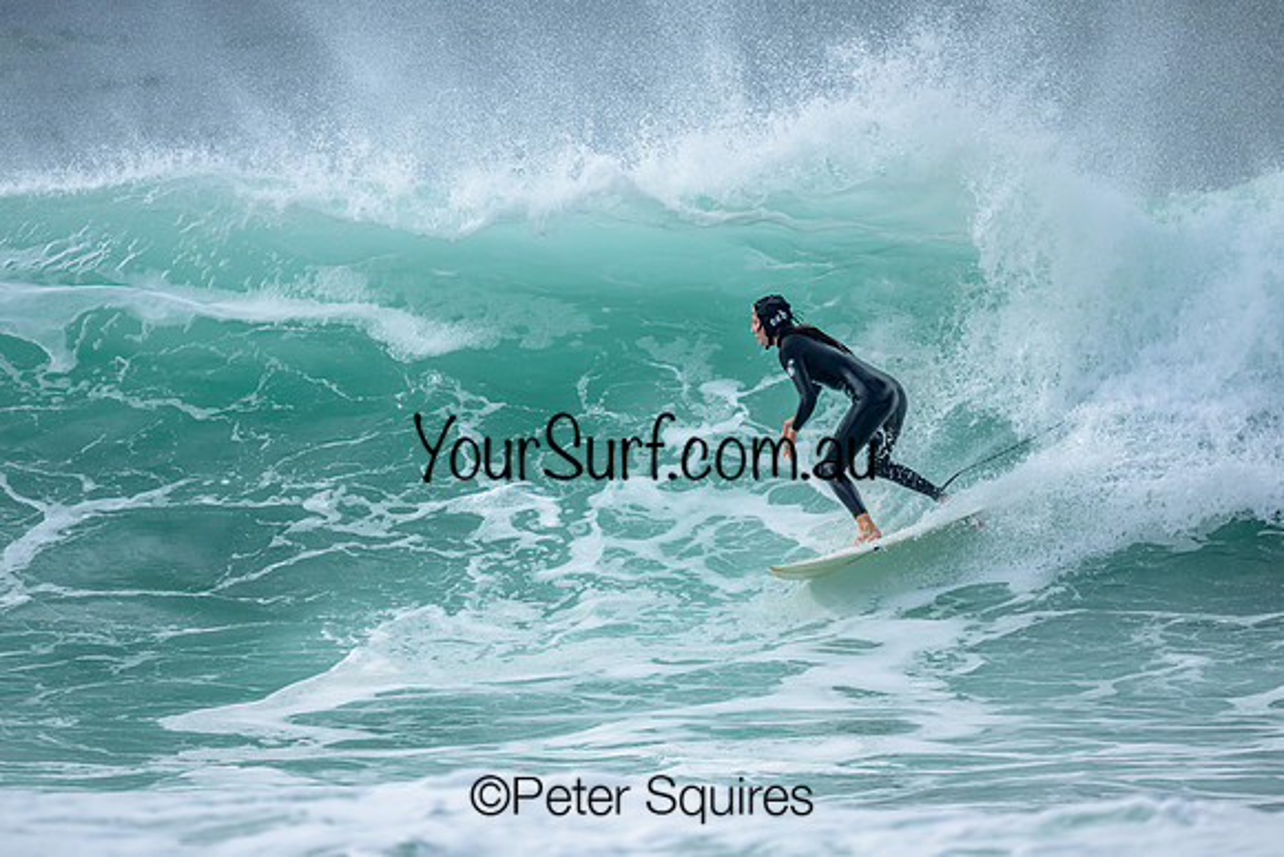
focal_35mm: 928
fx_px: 33095
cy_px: 452
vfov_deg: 1.5
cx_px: 667
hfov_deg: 2.2
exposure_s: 1/2000
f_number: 6.3
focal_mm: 800
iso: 200
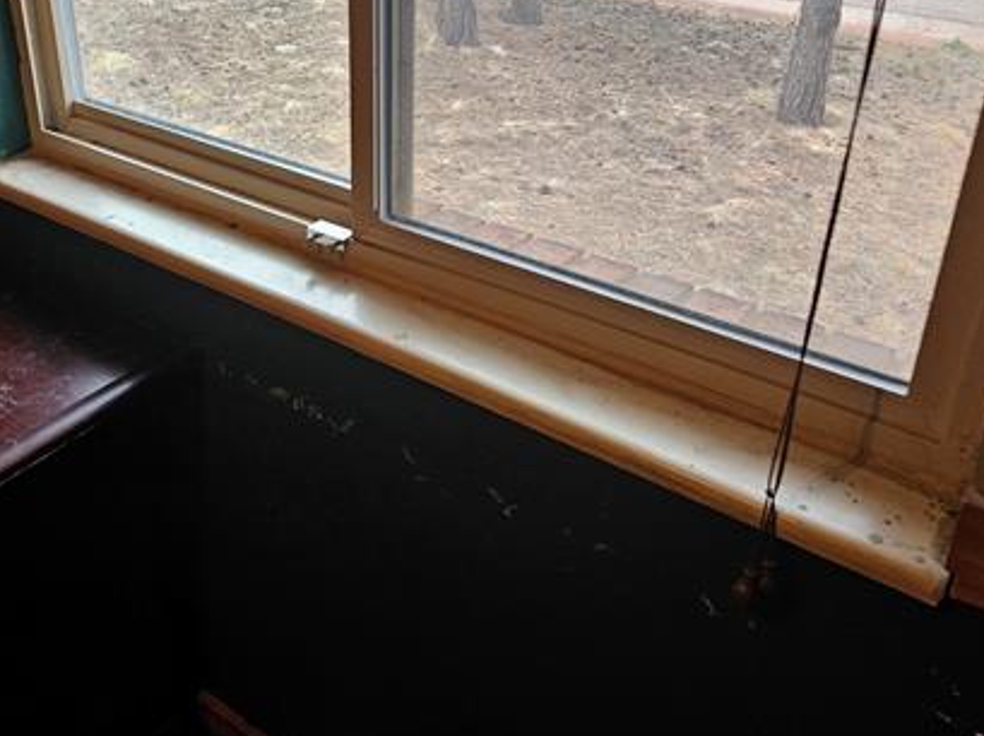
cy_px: 194
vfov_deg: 38.7
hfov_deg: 51.0
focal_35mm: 36
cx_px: 383
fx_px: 1022
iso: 100
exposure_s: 1/120
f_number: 1.8
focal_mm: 5.4
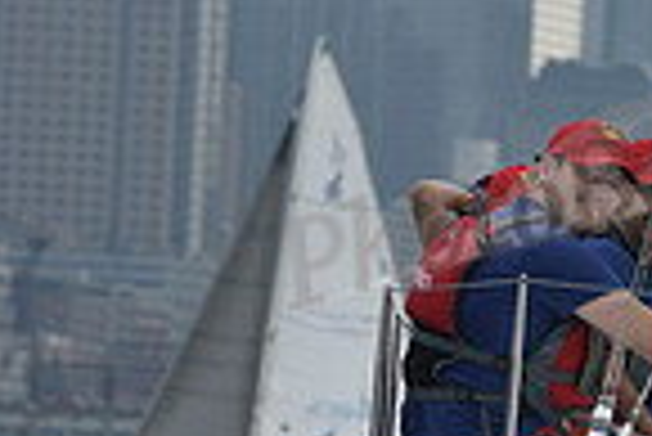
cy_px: 362
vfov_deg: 1.7
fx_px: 14521
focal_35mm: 801
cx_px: 1151
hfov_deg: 2.6
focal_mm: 200
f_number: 9
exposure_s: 1/800
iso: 400
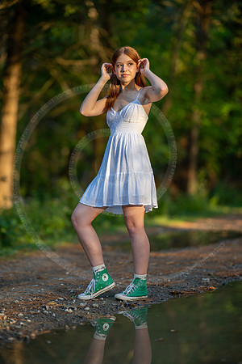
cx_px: 121
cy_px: 182
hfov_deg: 16.1
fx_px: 857
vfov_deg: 23.9
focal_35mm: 85
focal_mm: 85
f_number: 1.2
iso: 160
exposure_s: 1/1000
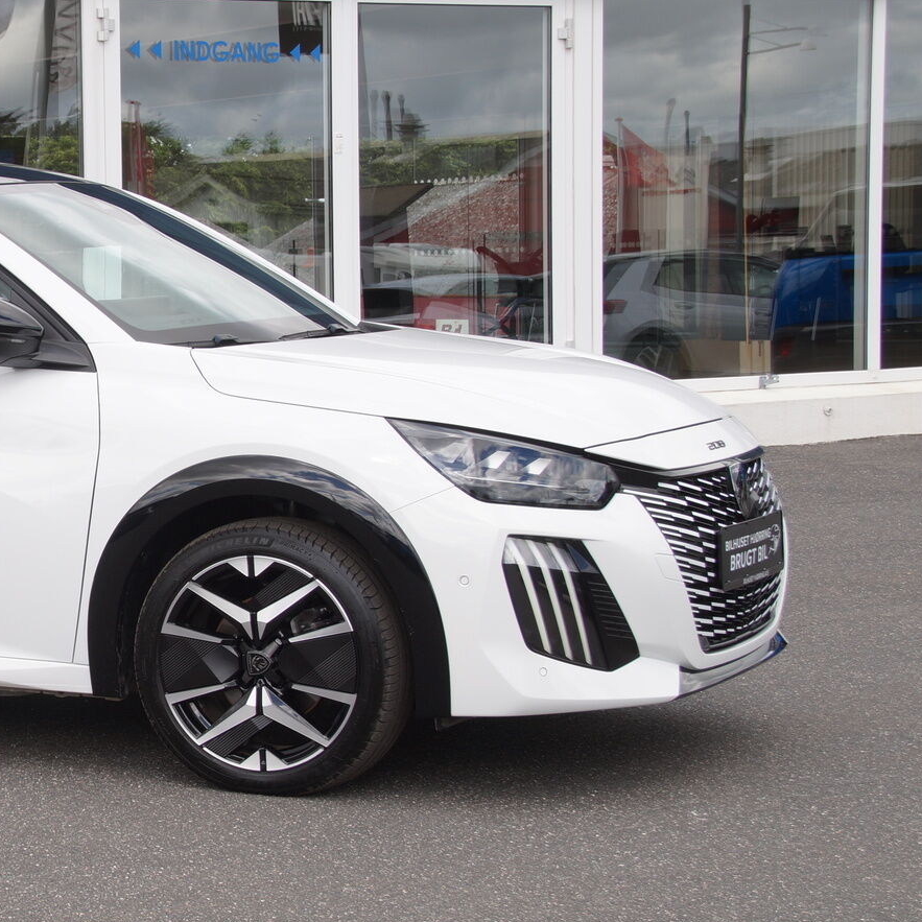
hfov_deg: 17.4
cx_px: -77
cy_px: 465
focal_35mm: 97
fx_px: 2921
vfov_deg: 17.9
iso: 100
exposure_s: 1/125
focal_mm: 35
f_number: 8
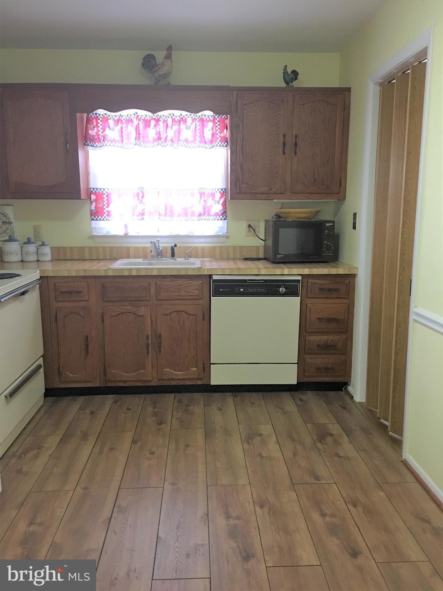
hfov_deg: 48.2
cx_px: 222
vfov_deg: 61.7
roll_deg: -0.1
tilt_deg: -7.9
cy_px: 296
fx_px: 495
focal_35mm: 29
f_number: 2.2
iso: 80
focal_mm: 4.15
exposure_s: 1/15
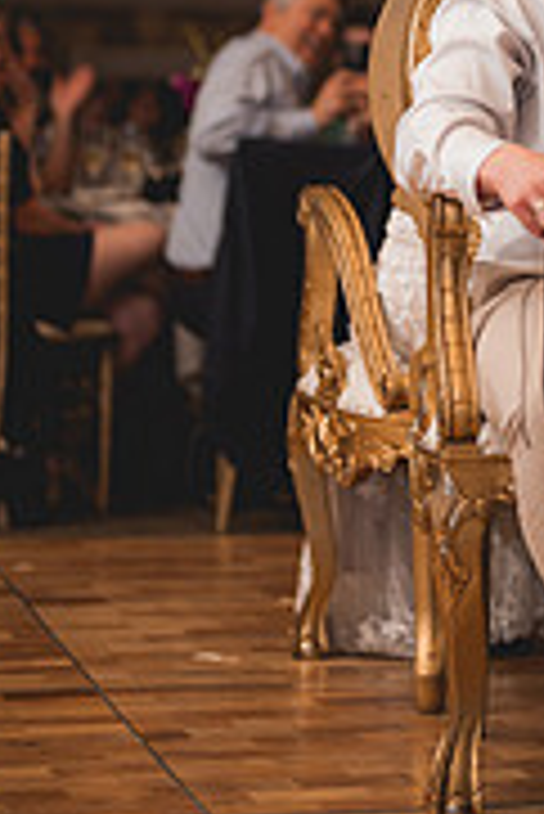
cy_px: 67
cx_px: 571
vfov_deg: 16.3
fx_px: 2805
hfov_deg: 11.0
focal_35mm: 124
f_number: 1.2
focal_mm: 50
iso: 80
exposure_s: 1/250
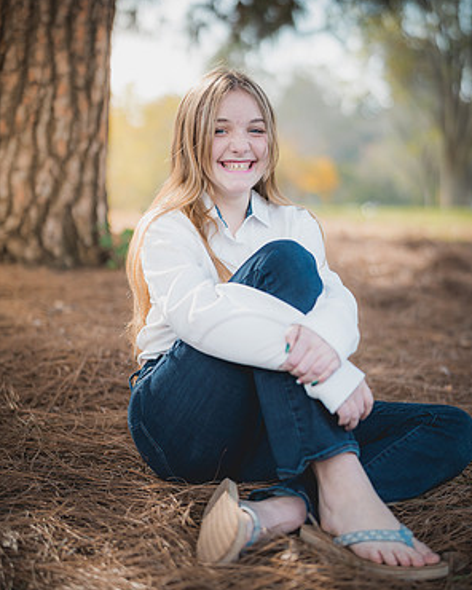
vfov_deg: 33.0
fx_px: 995
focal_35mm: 57
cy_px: 313
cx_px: 238
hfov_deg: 26.7
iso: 250
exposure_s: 1/2000
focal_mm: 50
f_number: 1.4
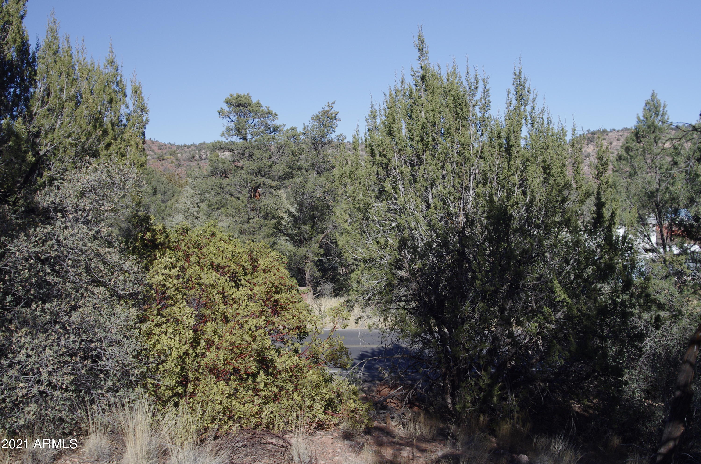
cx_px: 350
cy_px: 232
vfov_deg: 31.8
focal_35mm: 42
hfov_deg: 46.5
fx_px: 816
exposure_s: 1/640
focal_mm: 28
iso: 640
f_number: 6.3
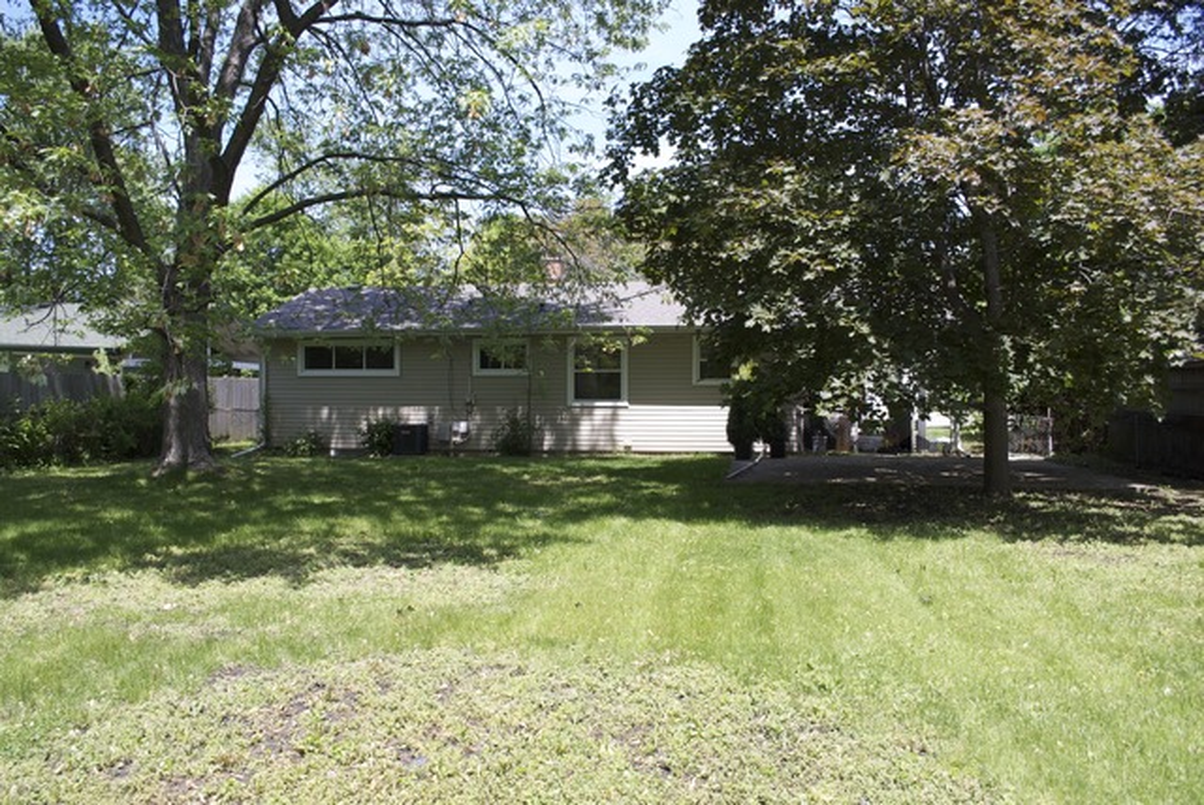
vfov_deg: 48.0
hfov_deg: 67.3
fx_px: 904
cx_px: 602
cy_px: 402
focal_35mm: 27
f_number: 6.3
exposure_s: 1/160
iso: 100
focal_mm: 18
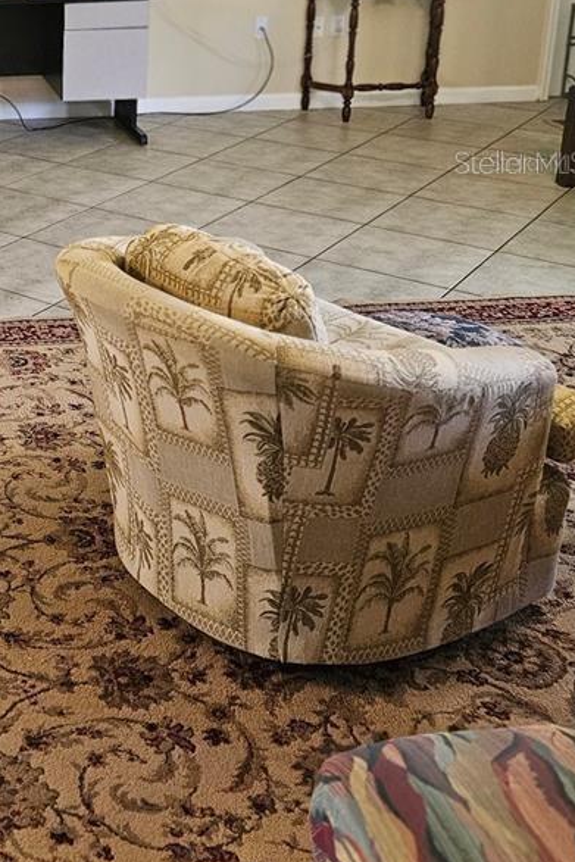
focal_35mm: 49
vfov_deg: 38.7
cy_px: 162
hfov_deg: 25.4
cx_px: -69
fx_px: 1173
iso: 500
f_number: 1.8
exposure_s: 1/120
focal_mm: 5.4
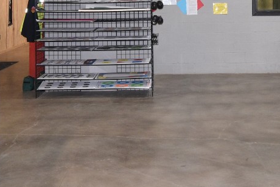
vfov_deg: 17.5
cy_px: -24
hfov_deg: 26.9
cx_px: 166
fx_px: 583
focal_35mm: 75
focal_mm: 20
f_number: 5.6
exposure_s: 1/60
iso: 1000
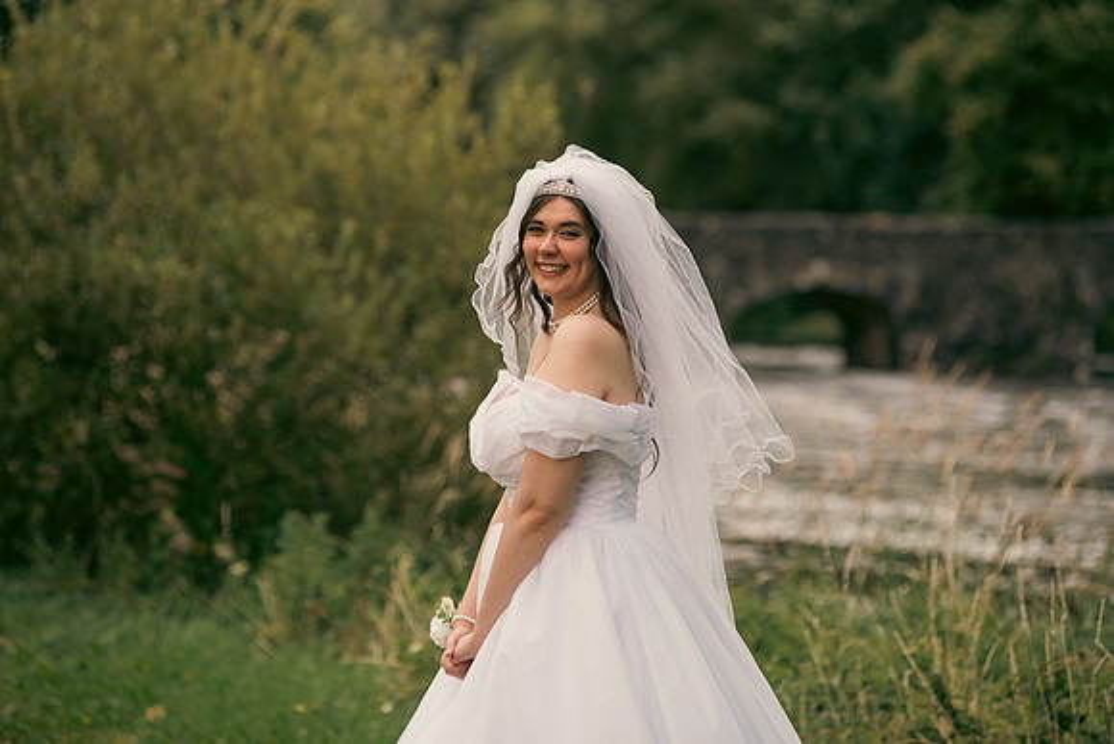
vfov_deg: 8.9
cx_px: 557
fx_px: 4797
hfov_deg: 13.2
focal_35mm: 155
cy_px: 372
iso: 320
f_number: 3.5
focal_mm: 155
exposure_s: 1/200
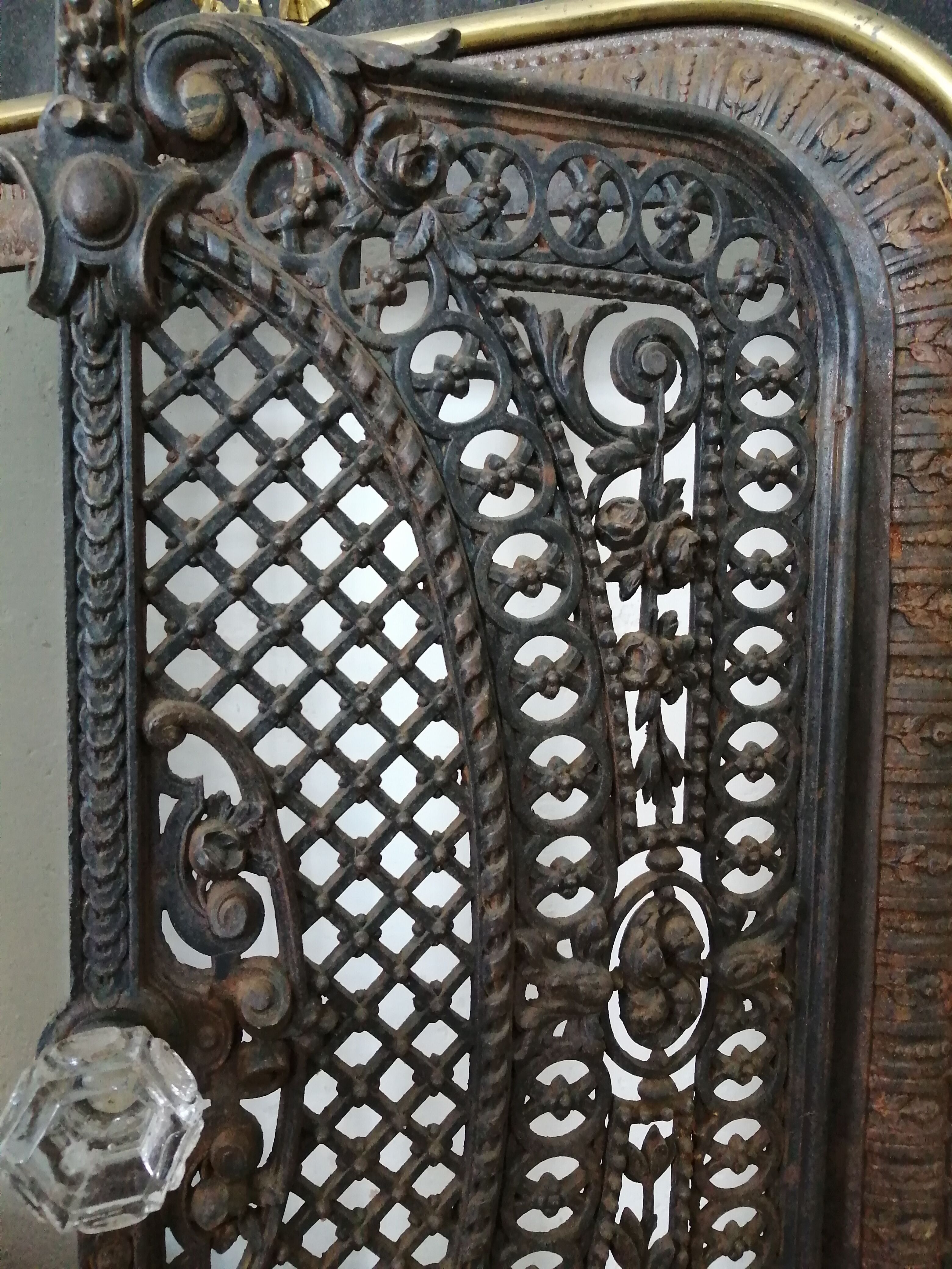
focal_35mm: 26
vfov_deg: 67.3
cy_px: 634
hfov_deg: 53.1
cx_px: 476
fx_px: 953
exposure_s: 1/20
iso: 400
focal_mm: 3.46
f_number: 1.8
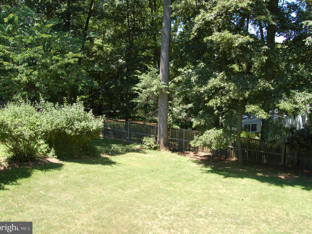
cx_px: 174
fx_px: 270
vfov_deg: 46.8
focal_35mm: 30
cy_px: 114
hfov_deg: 59.8
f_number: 5.6
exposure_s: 1/125
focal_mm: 18
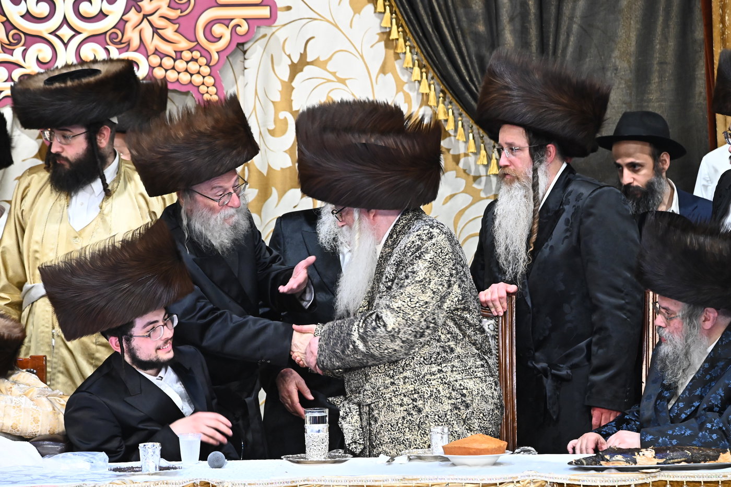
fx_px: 6903
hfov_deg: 6.1
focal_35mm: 340
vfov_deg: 4.0
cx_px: 366
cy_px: 244
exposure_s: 1/100
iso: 5000
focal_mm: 340
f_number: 7.1
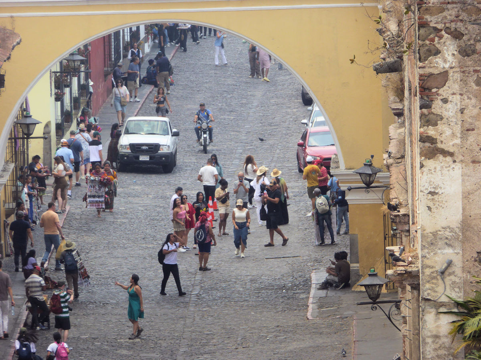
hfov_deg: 4.0
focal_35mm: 500
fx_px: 6948
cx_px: 240
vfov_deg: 3.0
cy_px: 180
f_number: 6
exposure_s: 1/160
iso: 100
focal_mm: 89.6
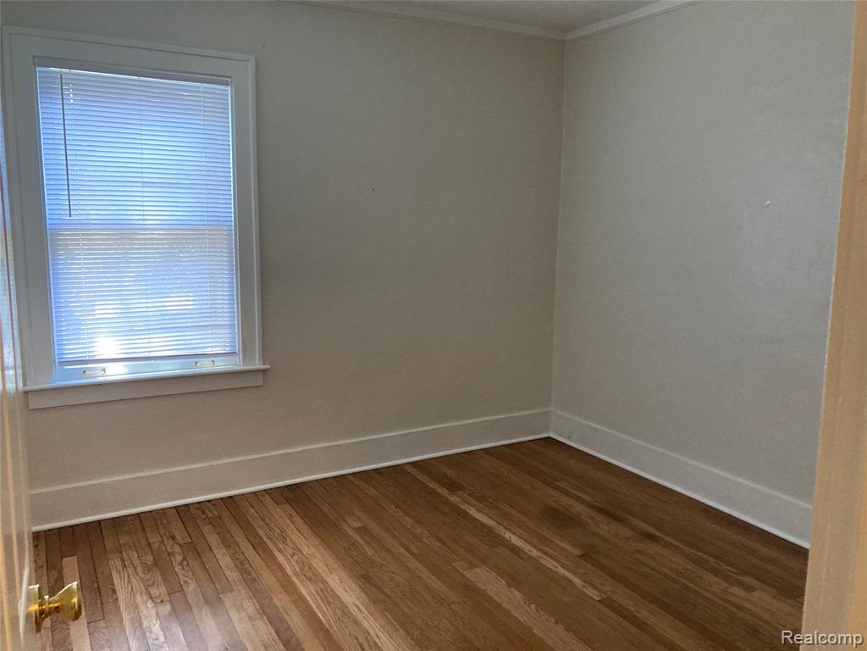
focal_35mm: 28
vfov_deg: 49.7
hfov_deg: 63.4
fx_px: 701
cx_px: 434
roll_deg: -0.5
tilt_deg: -6.9
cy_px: 326
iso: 250
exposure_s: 1/60
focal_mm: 3.99
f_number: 1.8
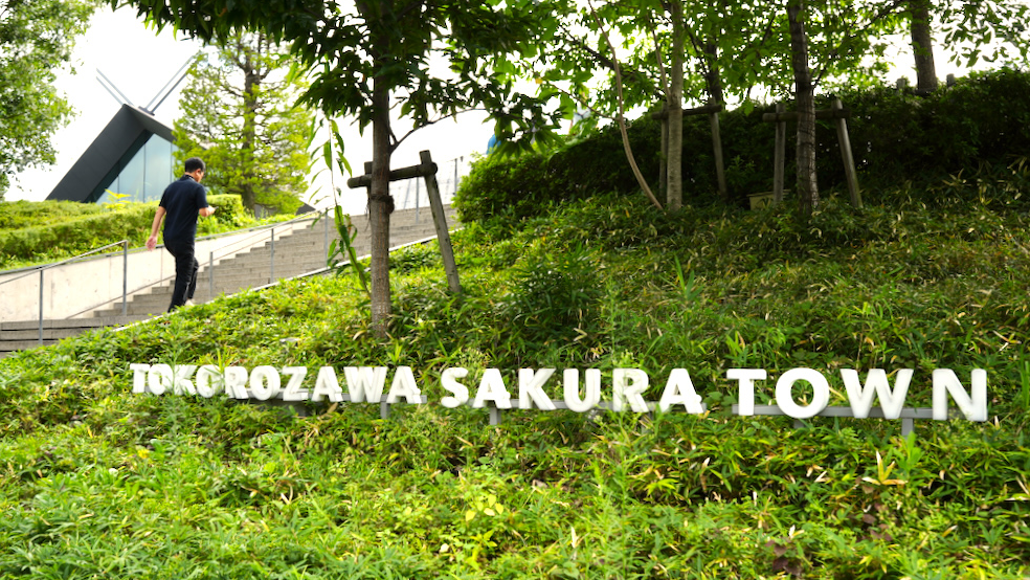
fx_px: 913
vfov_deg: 35.1
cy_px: 345
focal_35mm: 33
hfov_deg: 58.8
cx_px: 516
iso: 100
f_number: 6.3
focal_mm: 31.4
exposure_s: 1/100
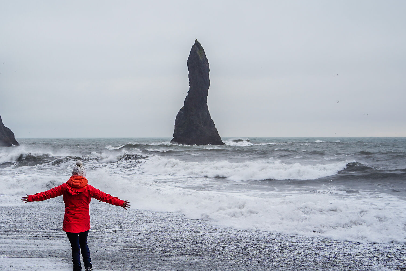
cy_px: 113
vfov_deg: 20.3
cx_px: 131
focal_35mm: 67
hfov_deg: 29.8
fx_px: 756
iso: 200
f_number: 4.5
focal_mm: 42
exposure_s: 1/80
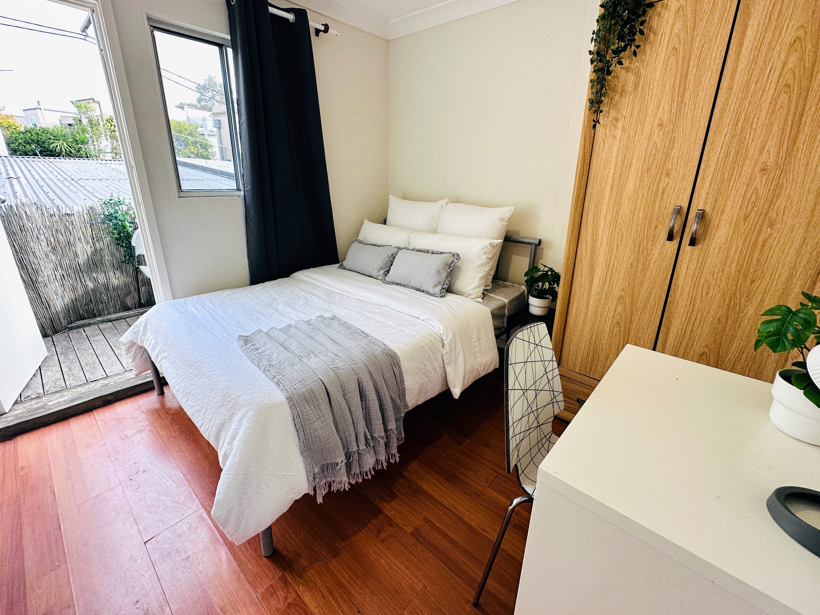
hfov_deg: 98.2
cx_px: 413
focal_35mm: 15
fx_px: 355
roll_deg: -1.3
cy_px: 294
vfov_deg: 81.7
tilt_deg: -19.3
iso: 80
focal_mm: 2.22
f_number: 2.2
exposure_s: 1/100
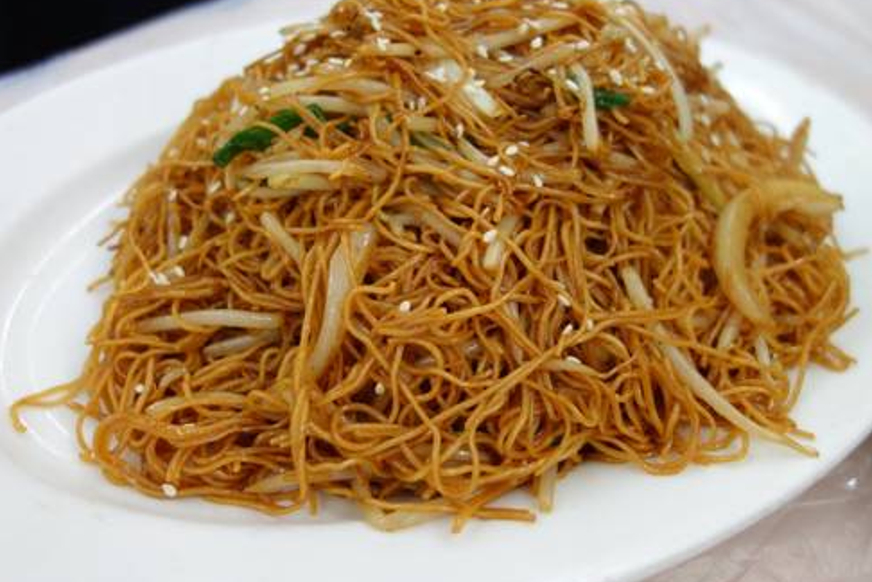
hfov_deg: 50.7
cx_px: 432
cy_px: 225
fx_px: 920
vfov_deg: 34.9
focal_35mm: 38
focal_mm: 10.4
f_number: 1.8
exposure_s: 1/60
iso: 125
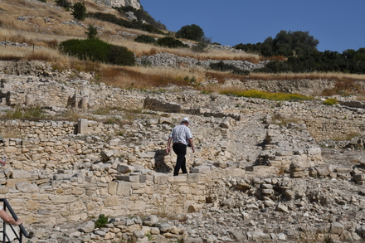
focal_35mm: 75
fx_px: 760
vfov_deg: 18.2
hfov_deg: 27.0
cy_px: 122
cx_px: 182
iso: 200
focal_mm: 50
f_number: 20
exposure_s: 1/250
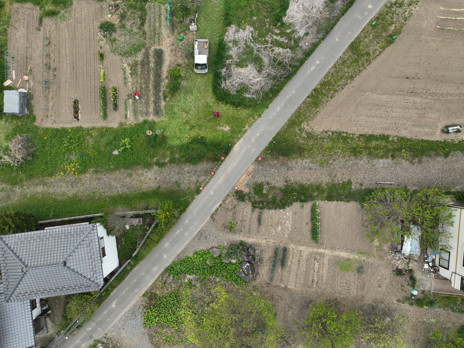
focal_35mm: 24
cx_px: 232
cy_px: 174
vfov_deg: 56.8
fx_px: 322
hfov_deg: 71.6
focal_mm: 12.29
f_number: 2.8
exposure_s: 1/400
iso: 100
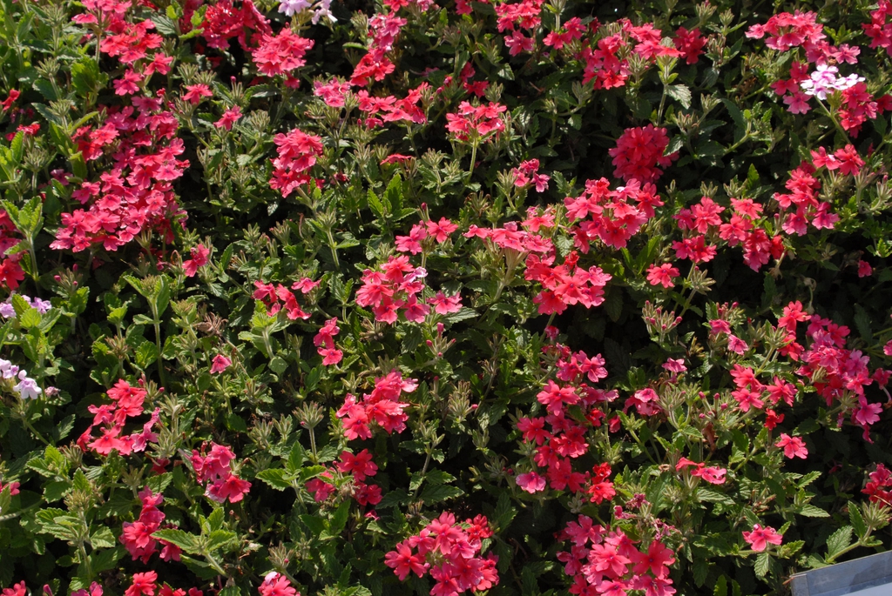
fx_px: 1042
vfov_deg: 32.0
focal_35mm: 42
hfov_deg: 46.4
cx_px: 446
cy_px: 298
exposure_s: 1/320
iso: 400
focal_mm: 28
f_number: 9
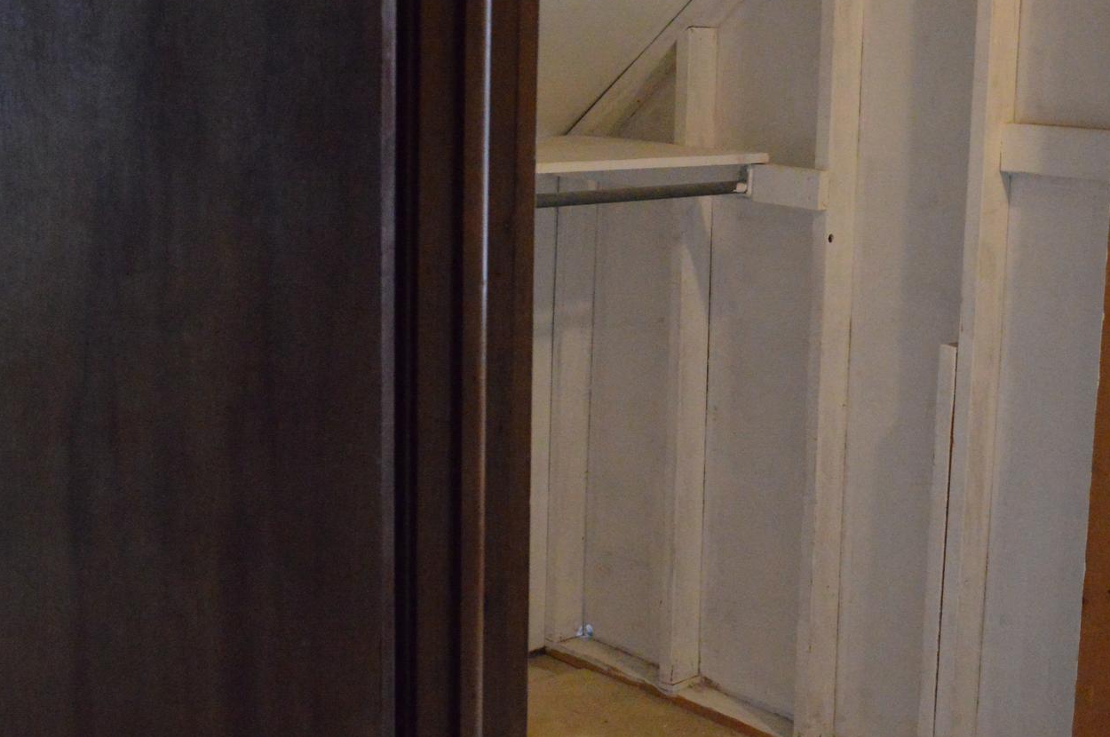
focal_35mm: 59
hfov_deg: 33.6
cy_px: 294
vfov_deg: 22.9
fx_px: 1817
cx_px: 751
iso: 6400
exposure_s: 1/200
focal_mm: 24
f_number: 4
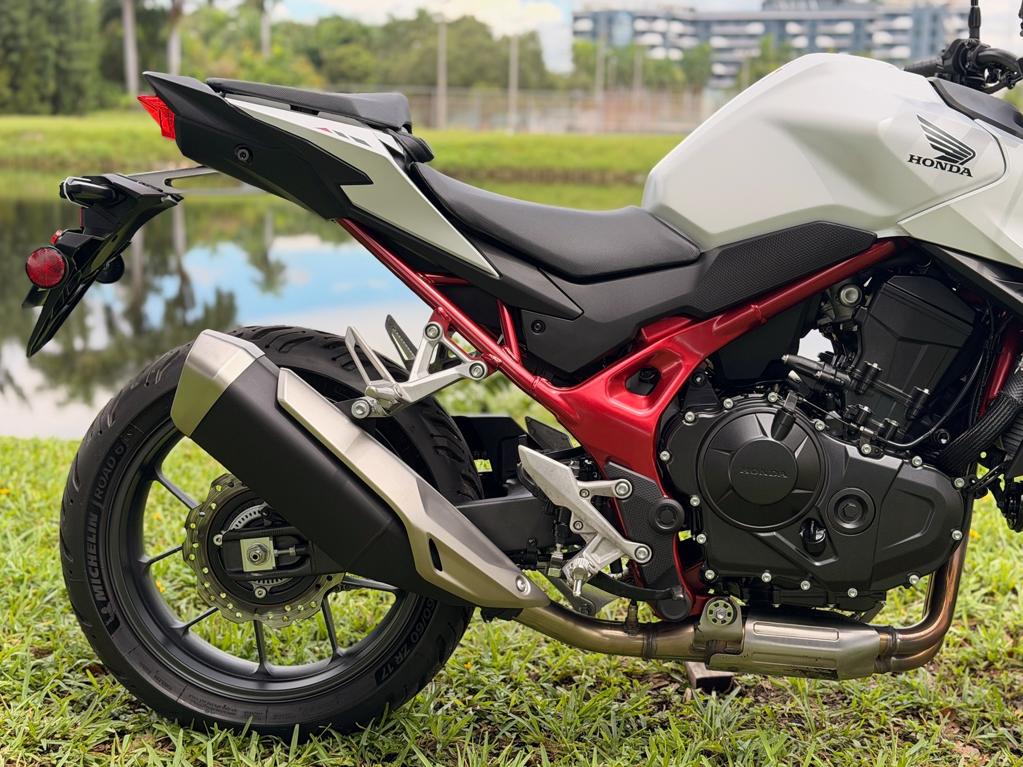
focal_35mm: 49
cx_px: 513
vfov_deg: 29.7
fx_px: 1448
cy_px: 389
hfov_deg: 38.9
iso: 80
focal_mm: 6.76
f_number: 1.78
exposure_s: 1/987
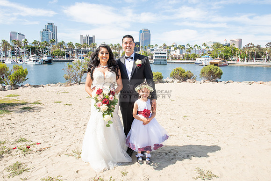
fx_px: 203
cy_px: 90
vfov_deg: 48.0
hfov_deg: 67.4
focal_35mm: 27
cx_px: 136
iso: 200
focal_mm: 27
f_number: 11
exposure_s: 1/200
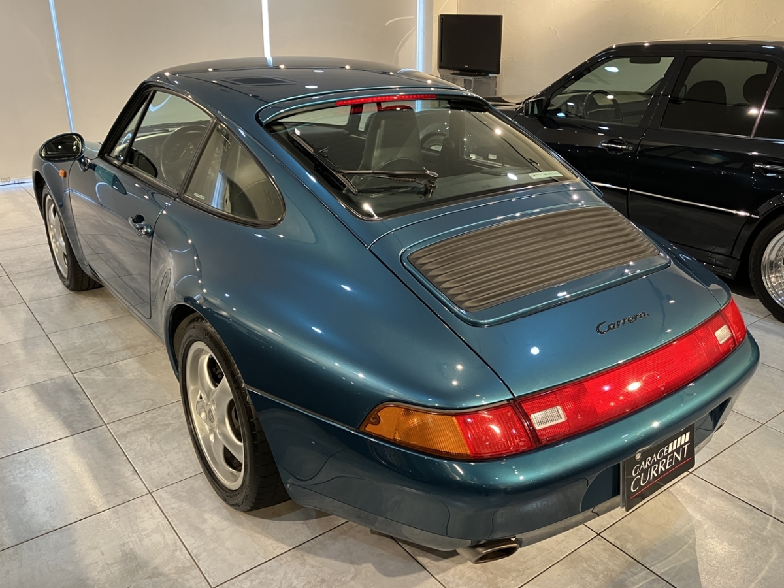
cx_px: 392
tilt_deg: -21.1
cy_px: 294
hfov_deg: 63.4
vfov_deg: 49.7
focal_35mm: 28
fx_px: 634
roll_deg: -0.7
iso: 160
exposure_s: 1/50
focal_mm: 3.99
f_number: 1.8
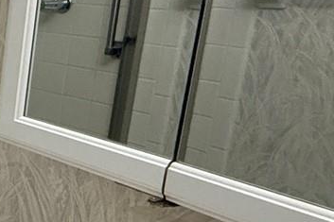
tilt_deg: -14.5
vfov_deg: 20.6
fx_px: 612
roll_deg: +0.3
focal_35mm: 66
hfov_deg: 19.8
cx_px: -302
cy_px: 116
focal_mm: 2.22
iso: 250
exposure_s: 1/120
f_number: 2.2
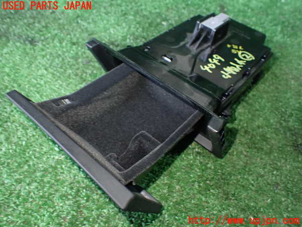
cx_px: 151
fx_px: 262
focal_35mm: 30
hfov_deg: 60.0
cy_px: 114
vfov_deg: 46.8
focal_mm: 5.4
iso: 800
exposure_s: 1/40
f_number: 2.3
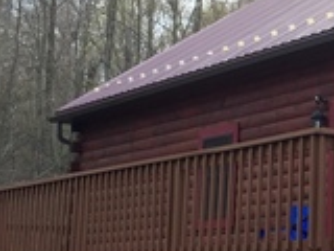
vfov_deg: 13.6
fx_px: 1052
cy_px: 79
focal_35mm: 109
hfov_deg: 16.9
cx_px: 449
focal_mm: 4.15
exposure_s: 1/60
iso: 32
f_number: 2.2
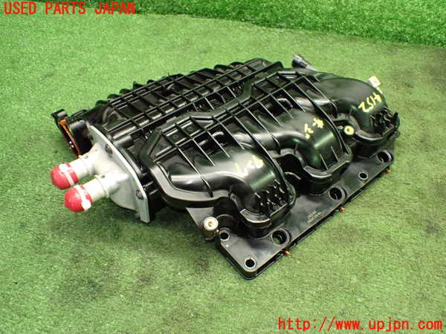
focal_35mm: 30
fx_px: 387
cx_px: 223
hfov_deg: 60.0
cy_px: 167
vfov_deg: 46.8
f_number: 2.3
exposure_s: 1/60
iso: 800
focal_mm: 5.4
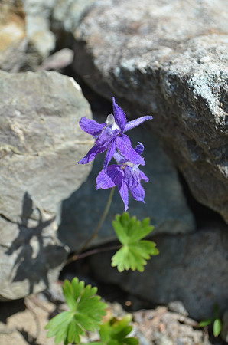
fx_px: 544
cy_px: 172
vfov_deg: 35.1
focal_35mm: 57
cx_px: 114
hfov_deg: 23.7
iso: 400
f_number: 5.6
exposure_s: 1/1600
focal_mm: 38
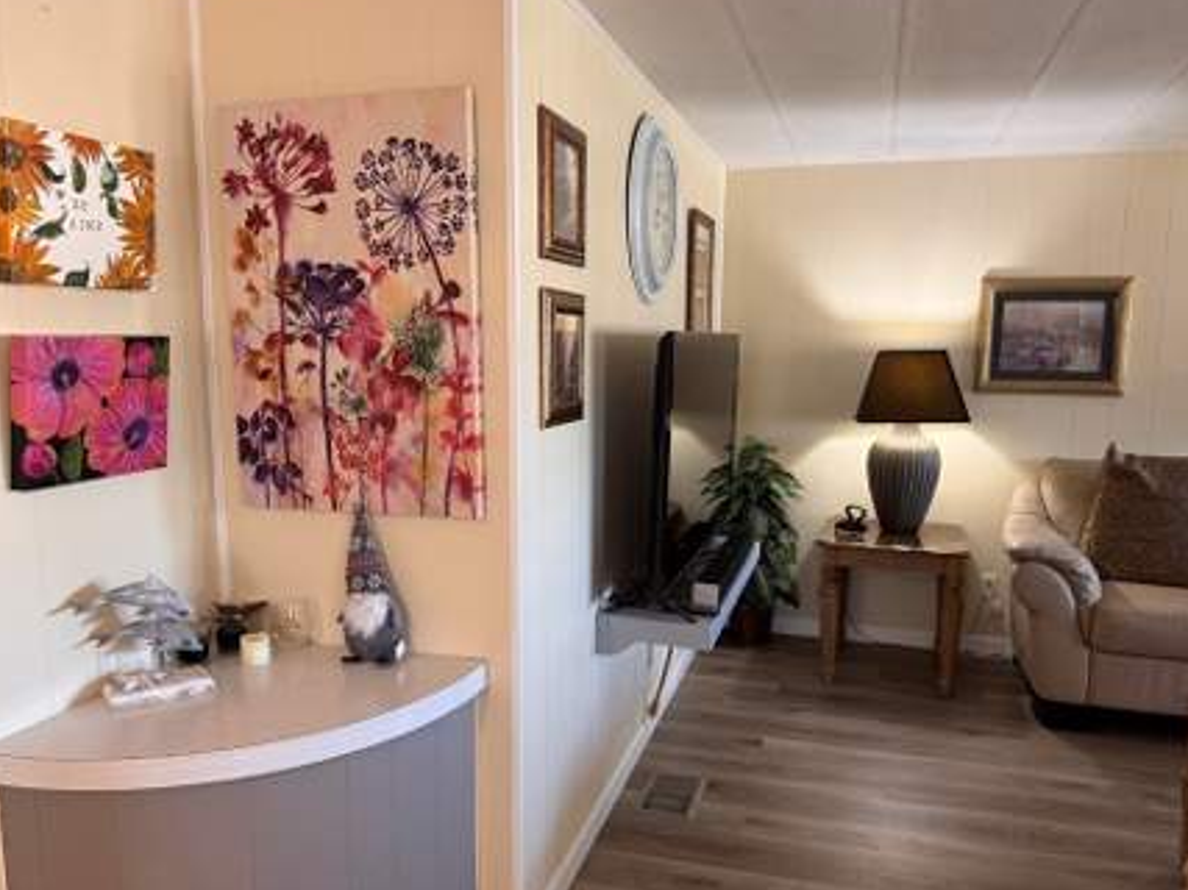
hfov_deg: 65.3
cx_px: 590
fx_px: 926
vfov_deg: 51.3
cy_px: 464
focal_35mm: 27
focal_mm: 6.76
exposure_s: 1/60
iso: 200
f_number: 1.78
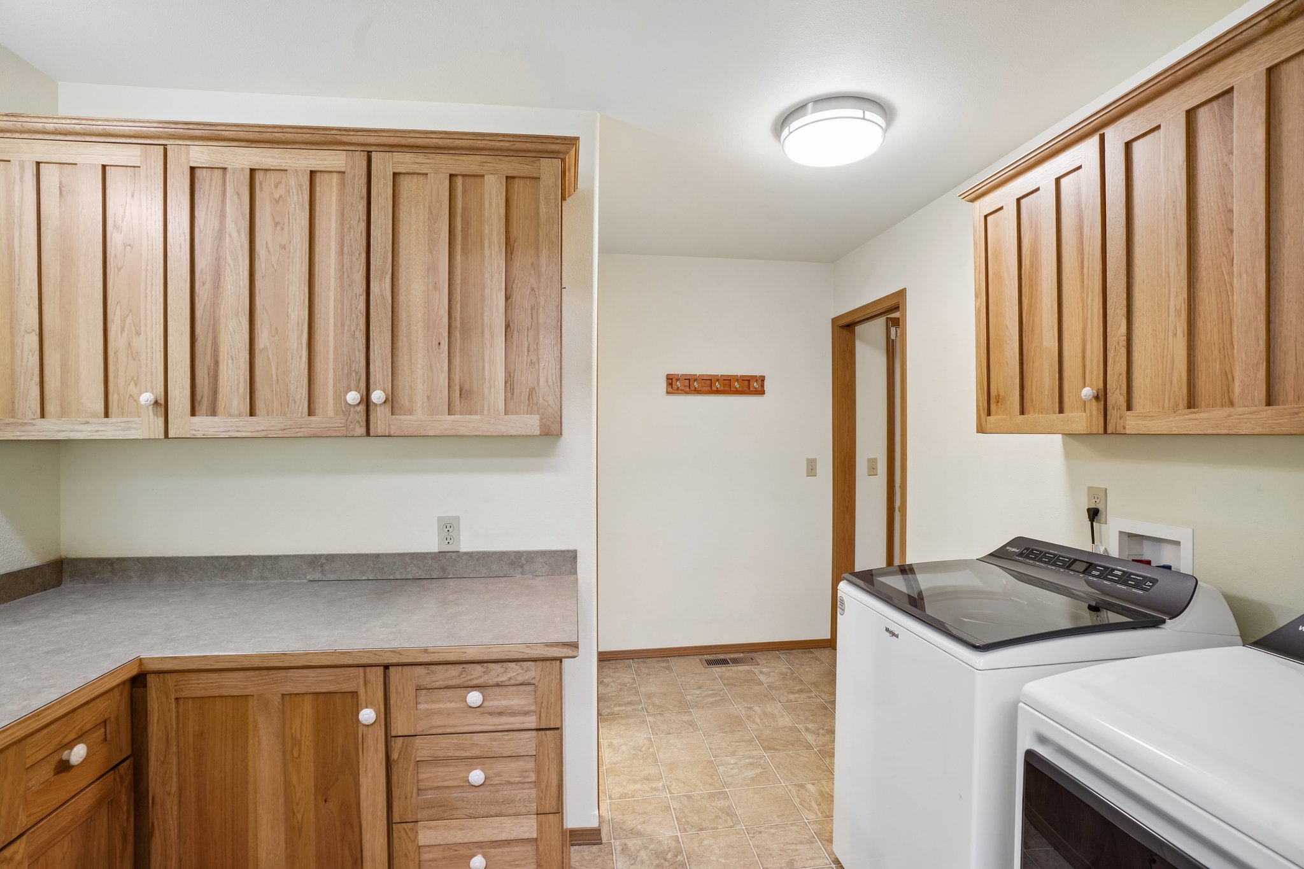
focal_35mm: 16
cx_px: 652
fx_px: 579
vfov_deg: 73.7
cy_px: 434
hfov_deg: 96.7
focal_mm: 16
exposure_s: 1/10
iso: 400
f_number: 8
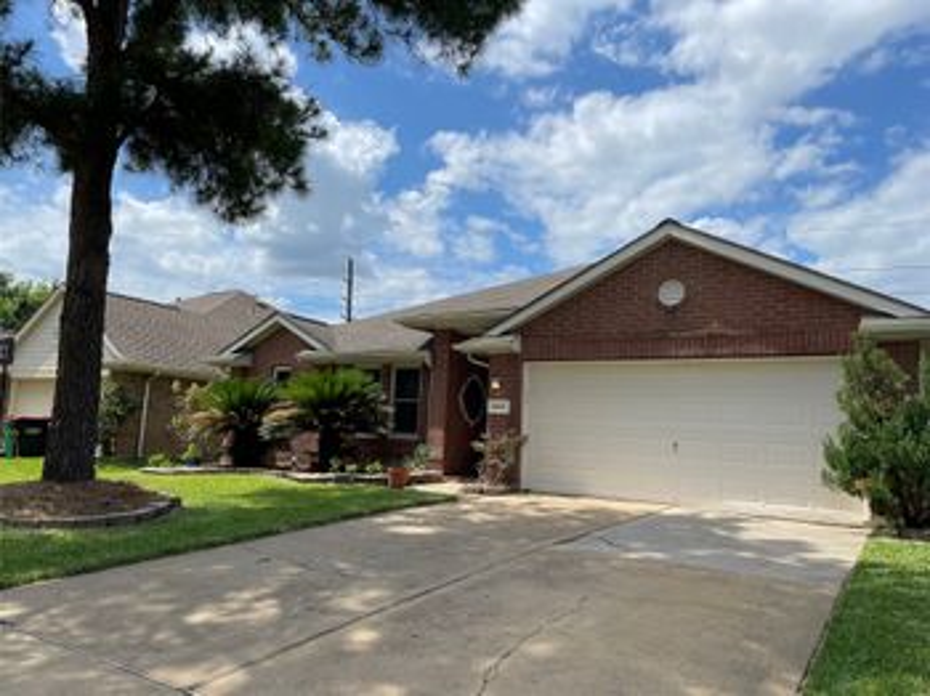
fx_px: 698
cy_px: 348
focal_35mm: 26
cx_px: 465
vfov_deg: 53.0
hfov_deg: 67.3
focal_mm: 4.2
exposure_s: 1/5291
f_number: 1.6
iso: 32
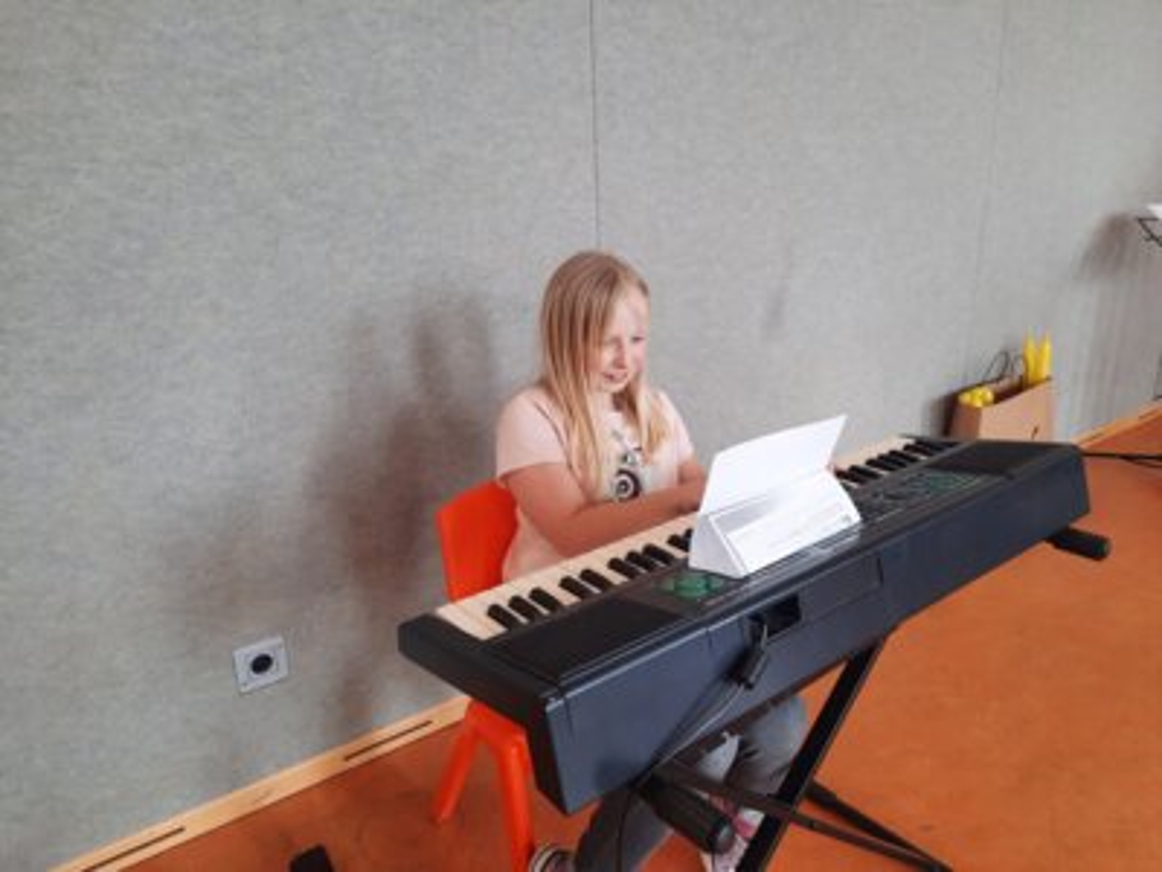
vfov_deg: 54.9
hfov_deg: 69.4
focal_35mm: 25
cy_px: 436
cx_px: 581
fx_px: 839
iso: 200
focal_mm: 4.6
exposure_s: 1/60
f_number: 2
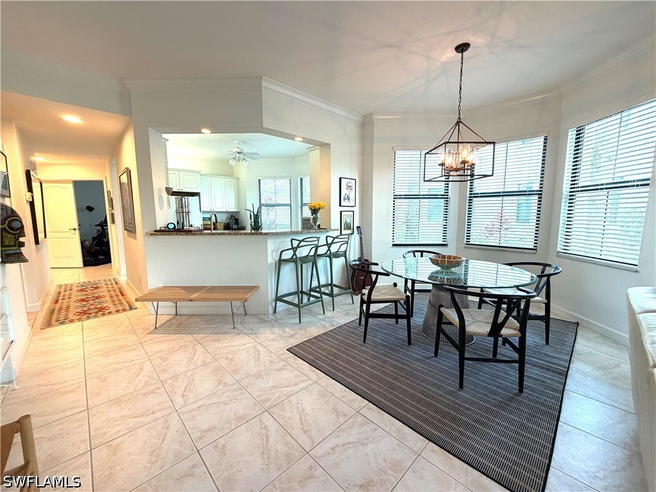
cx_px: 328
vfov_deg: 85.7
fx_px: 265
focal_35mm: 14
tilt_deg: -7.3
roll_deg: +0.7
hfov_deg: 102.1
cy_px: 246
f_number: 2.2
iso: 160
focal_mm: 2.22
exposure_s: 1/60
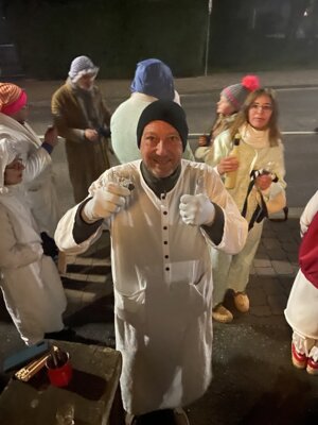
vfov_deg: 67.3
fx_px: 318
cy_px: 212
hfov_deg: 53.1
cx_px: 159
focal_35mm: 26
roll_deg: +2.2
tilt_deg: -30.7
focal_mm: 4.25
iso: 2500
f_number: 1.8
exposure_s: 1/14
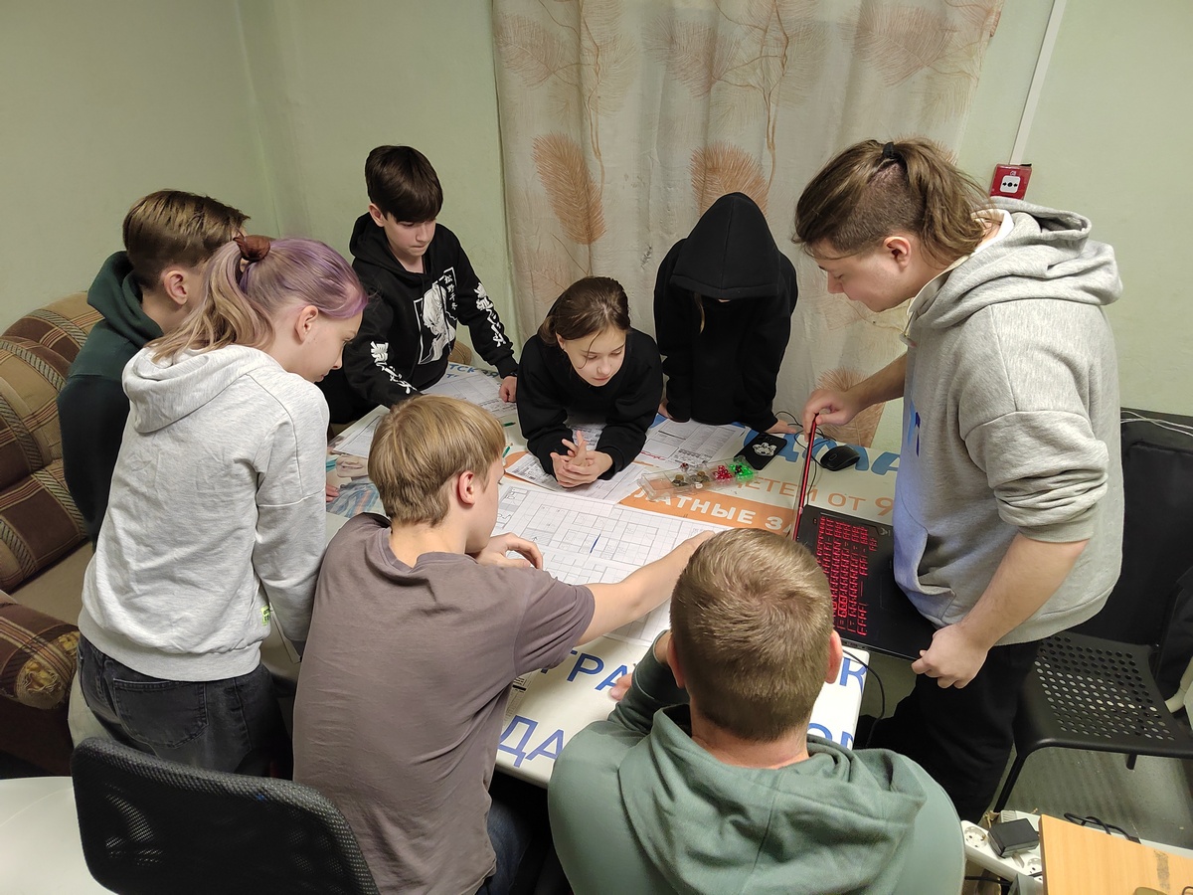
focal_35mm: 23
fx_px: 793
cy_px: 448
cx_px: 596
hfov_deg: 73.9
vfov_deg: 58.9
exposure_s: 1/60
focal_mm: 5.52
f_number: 1.9
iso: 2094
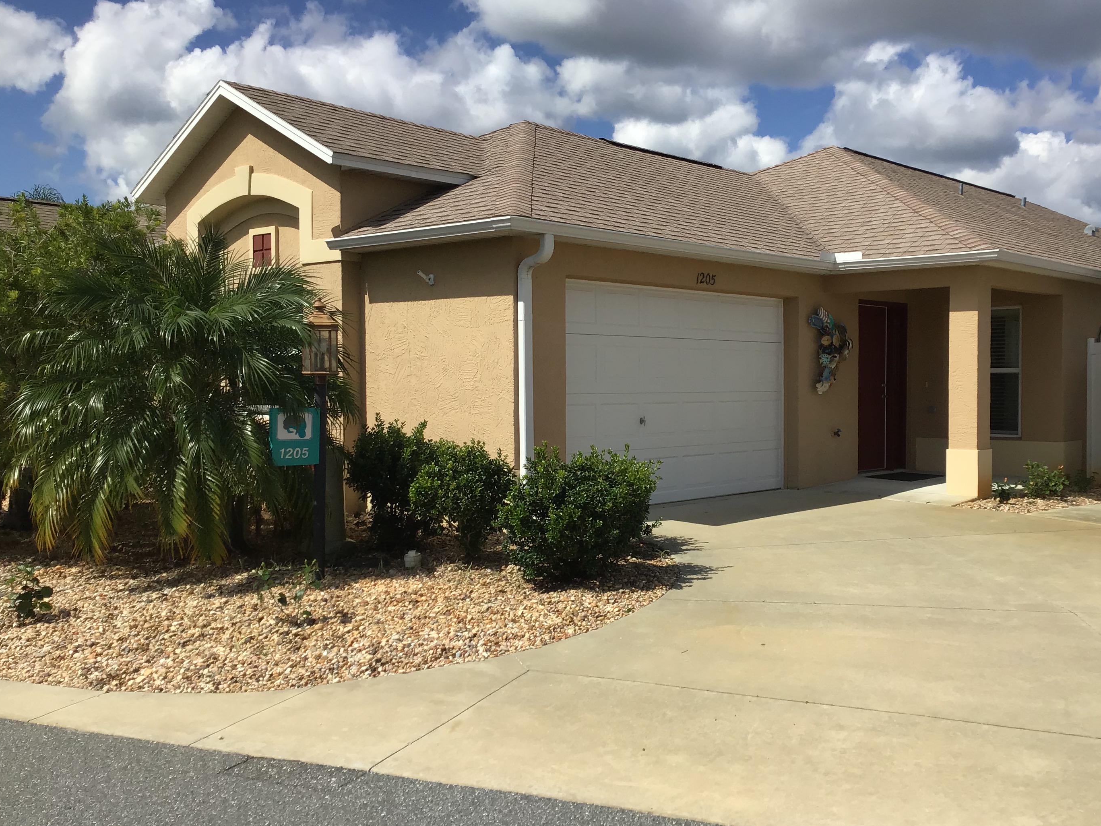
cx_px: 652
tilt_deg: -1.9
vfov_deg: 38.7
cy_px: 403
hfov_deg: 49.9
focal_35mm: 37
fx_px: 1177
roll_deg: -0.1
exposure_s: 1/2203
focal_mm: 3.3
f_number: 2.4
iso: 25
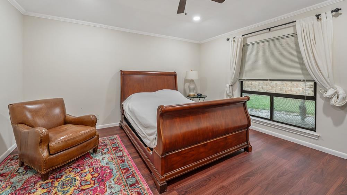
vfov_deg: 69.9
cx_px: 172
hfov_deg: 103.0
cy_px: 79
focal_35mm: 15
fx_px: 138
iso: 800
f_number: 8
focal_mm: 14
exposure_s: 1/8
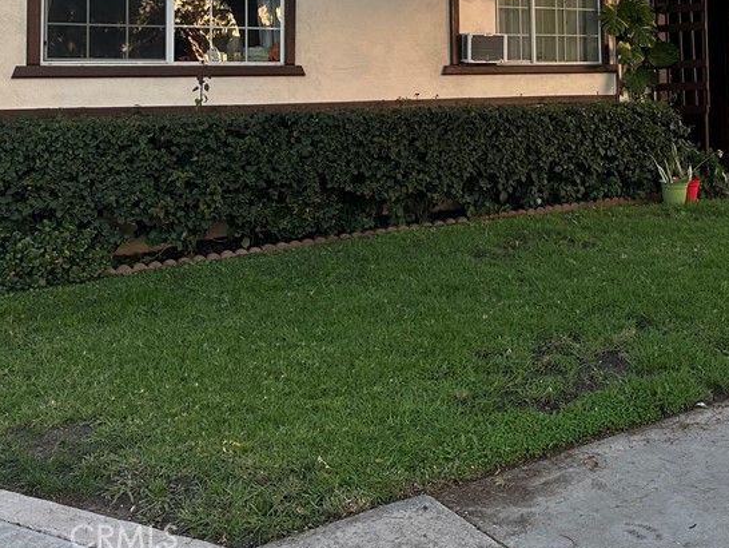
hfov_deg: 40.9
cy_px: 43
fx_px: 948
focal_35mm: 45
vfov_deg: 30.6
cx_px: 546
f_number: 1.78
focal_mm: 6.86
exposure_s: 1/535
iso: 80
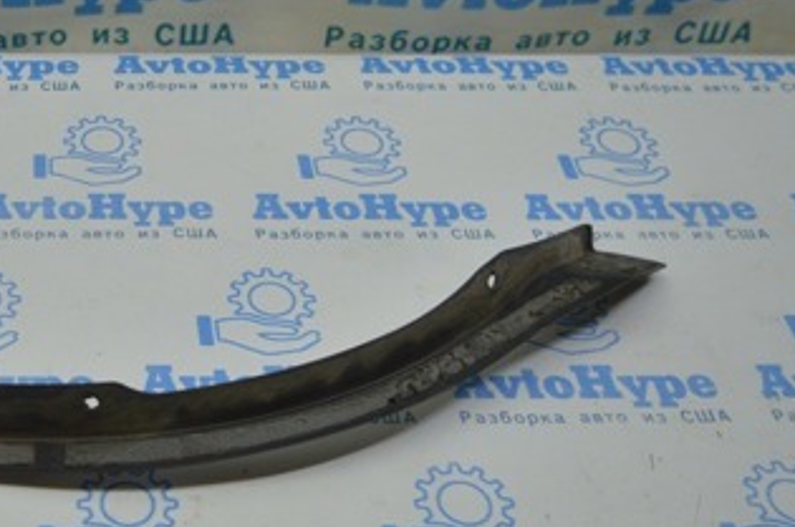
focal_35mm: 61
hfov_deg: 30.7
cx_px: 8
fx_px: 1345
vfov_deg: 22.2
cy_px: 243
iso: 400
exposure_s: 1/200
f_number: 3.5
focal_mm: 20
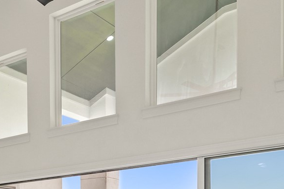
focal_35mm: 60
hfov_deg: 28.1
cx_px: -77
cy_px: 266
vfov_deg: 20.1
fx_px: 473
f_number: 9
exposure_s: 1/10
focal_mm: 16
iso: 320
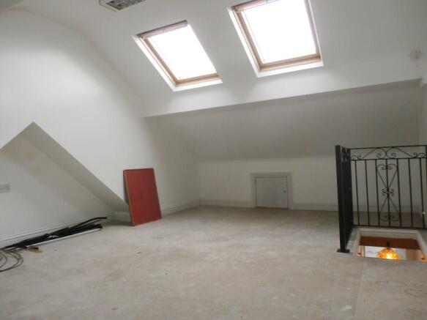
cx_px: 214
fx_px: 308
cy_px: 160
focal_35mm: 25
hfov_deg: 69.4
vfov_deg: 54.9
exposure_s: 1/60
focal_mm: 4.5
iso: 200
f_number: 3
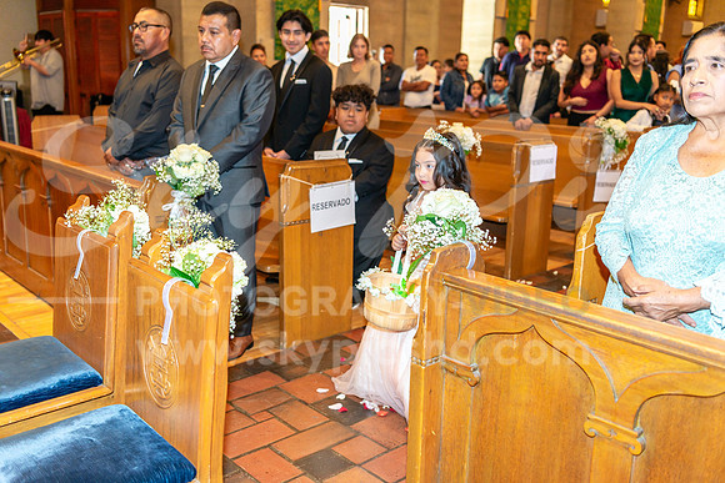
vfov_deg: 36.9
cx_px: 362
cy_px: 242
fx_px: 725
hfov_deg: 53.1
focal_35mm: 36
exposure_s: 1/125
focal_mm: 36
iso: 800
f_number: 3.2
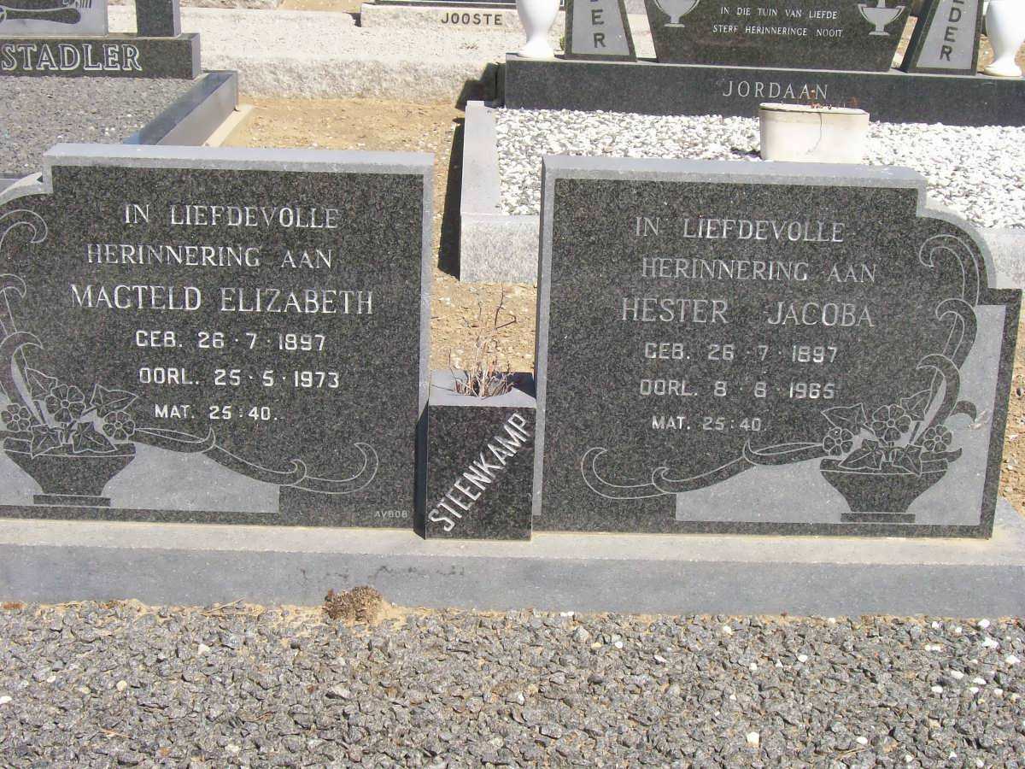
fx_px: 1658
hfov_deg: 34.3
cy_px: 384
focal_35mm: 56
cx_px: 512
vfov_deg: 26.1
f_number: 6
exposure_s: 1/418
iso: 80
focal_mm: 9.4
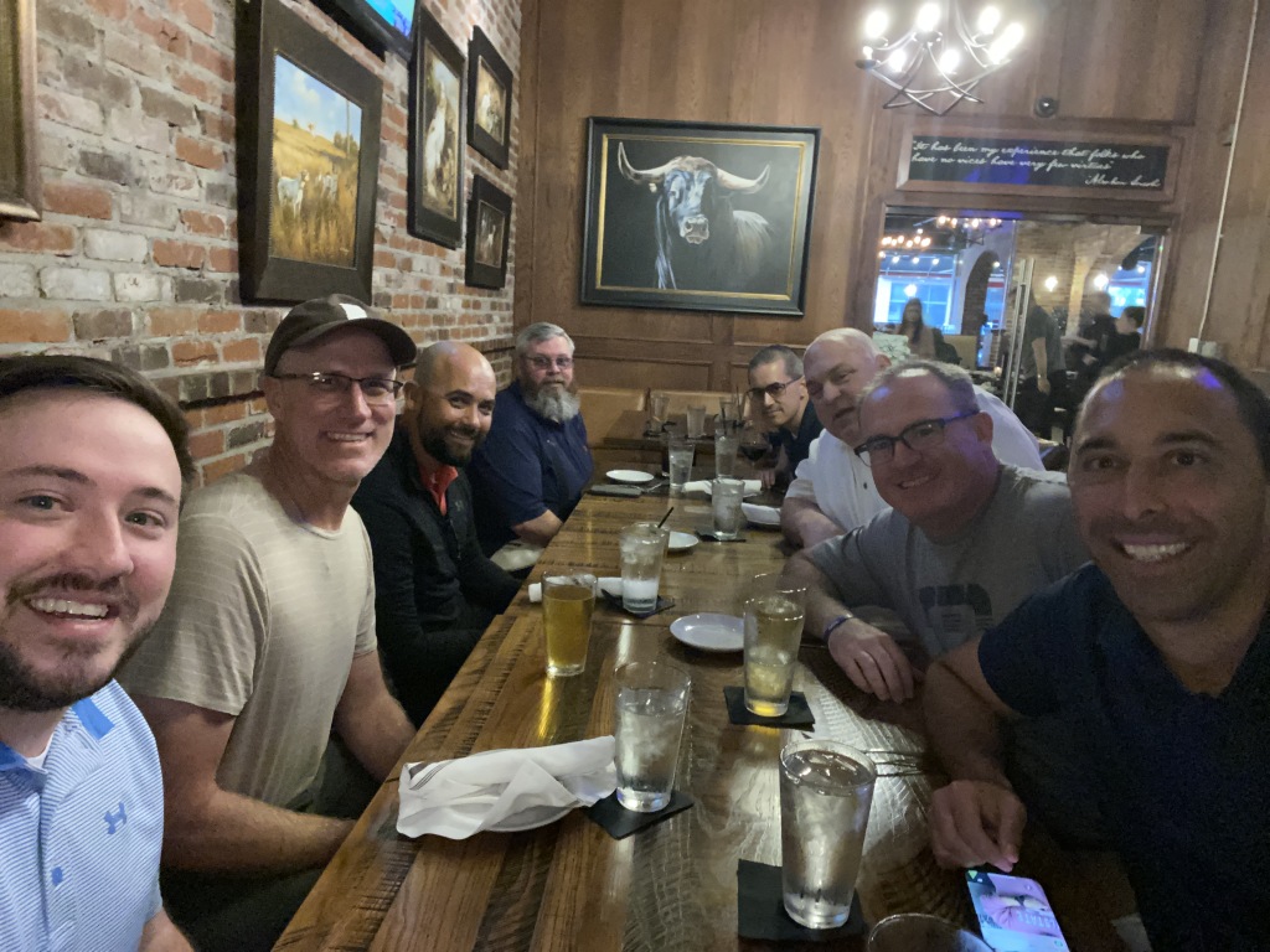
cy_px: 476
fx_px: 844
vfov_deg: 58.9
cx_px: 635
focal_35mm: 23
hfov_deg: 73.9
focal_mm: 2.71
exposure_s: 1/16
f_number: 2.2
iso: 1250
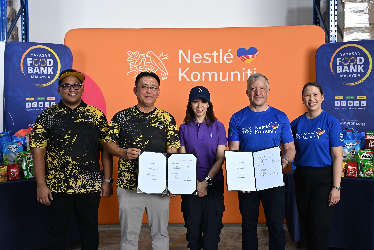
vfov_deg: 28.1
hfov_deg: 41.1
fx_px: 499
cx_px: 187
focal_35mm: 48
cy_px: 125
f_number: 6.3
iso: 1000
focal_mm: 48
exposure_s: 1/125
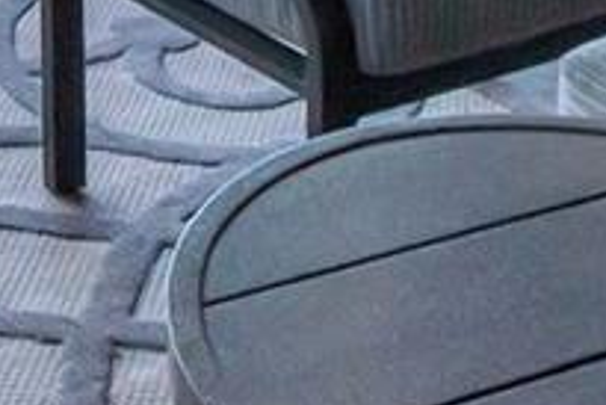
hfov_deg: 16.4
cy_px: -843
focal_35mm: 117
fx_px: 1971
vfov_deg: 9.2
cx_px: -222
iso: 500
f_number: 7.1
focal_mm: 10
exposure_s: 1/400
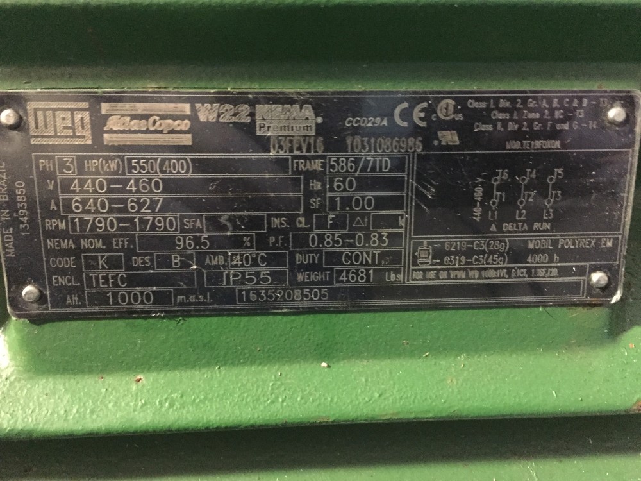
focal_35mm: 29
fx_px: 537
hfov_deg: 61.7
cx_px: 320
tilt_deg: -57.1
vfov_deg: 48.2
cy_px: 240
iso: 1000
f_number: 2.2
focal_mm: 4.15
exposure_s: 1/15
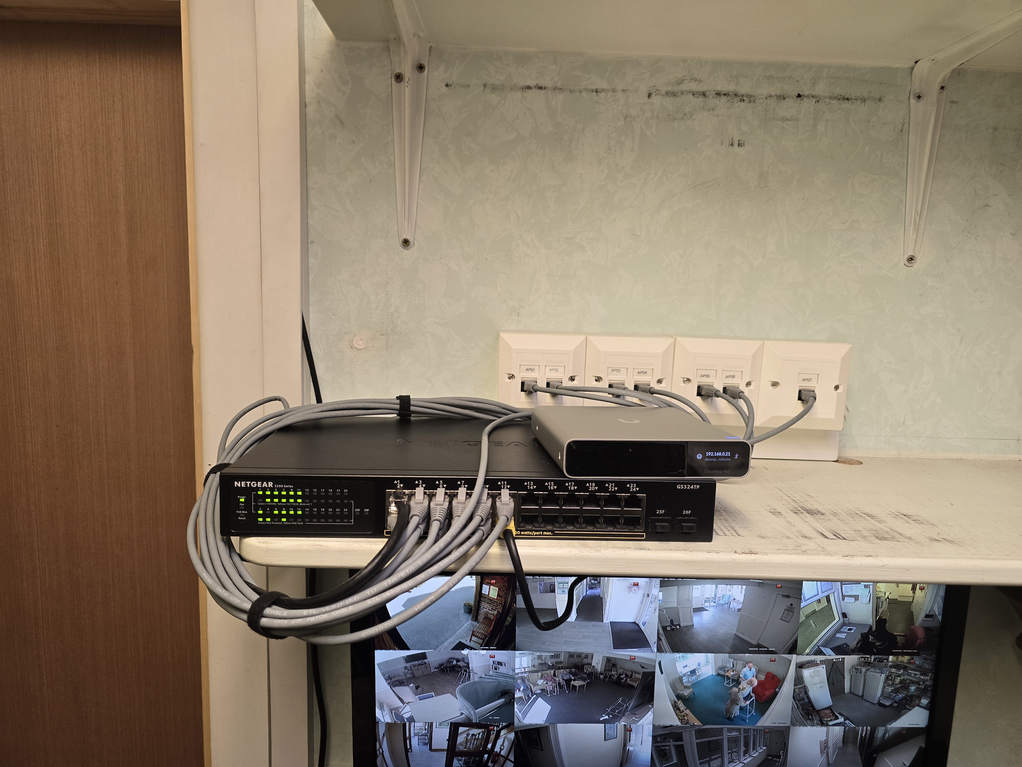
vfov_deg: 58.9
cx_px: 511
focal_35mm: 23
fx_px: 679
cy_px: 384
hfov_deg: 73.9
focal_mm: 6.3
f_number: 1.7
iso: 200
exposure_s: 1/100
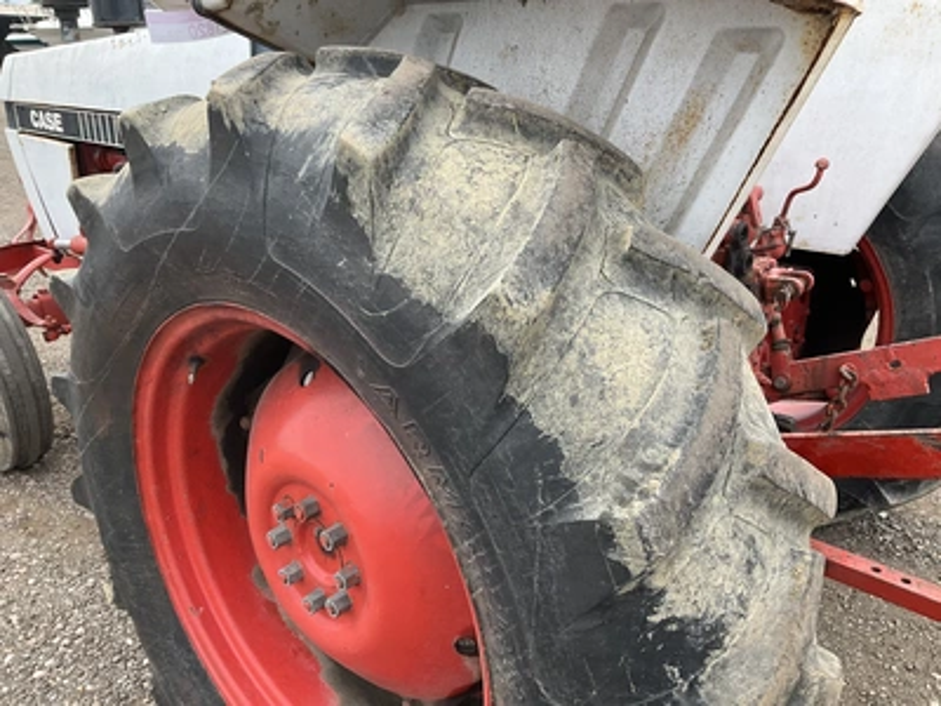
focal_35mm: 29
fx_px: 788
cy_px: 353
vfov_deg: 48.2
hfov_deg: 61.7
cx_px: 470
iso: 25
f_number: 1.8
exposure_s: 1/457
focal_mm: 3
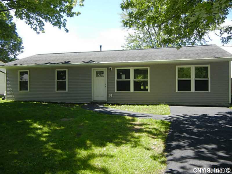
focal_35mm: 30
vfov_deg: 46.8
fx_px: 201
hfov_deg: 60.0
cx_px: 116
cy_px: 87
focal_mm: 5.4
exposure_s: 1/372
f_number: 3.5
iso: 160
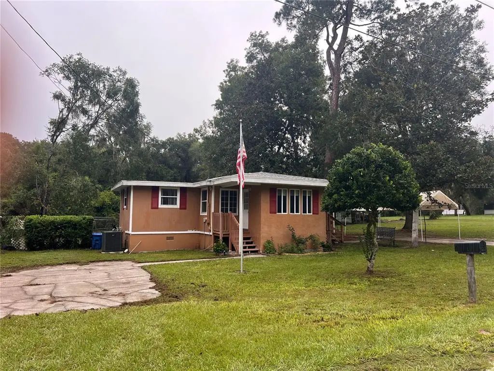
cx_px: 247
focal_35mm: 26
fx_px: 371
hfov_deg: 67.3
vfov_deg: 53.1
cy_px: 186
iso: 50
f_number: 1.5
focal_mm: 5.7
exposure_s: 1/563
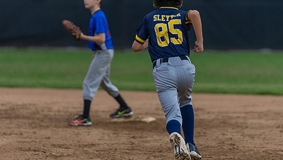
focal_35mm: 389
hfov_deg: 5.5
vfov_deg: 3.1
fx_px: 2920
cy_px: 57
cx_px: 123
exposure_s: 1/1000
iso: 1000
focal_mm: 200
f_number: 2.8
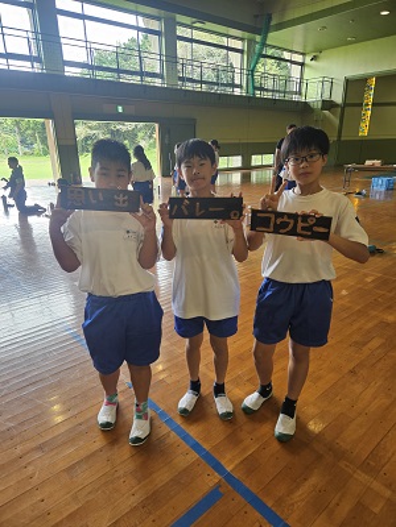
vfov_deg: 73.9
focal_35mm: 23
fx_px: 351
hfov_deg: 58.9
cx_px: 198
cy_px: 264
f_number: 1.8
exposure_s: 1/100
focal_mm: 5.4
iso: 125
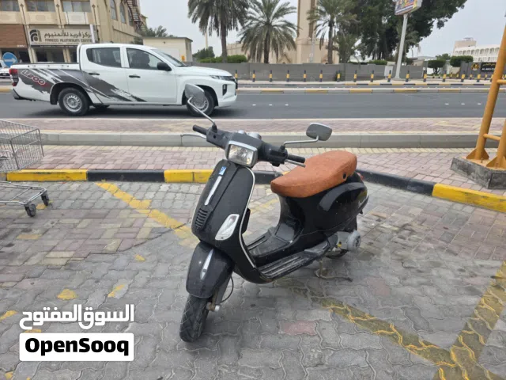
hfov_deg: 73.9
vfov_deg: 58.9
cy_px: 190
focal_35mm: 23
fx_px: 336
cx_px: 253
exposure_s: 1/4237
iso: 80
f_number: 1.7
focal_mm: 6.3
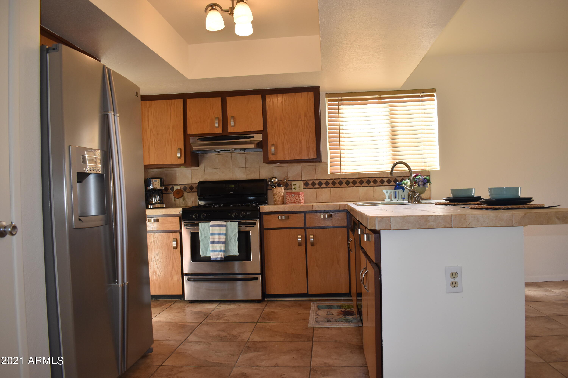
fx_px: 426
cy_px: 189
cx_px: 284
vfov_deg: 47.9
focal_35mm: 27
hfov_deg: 67.4
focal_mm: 18
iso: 560
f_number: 5
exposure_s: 1/200
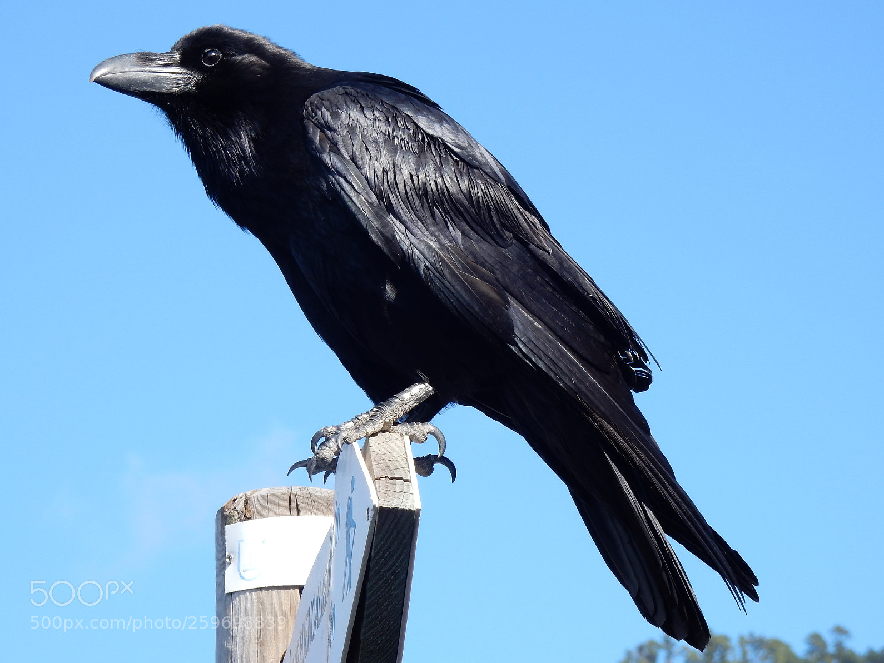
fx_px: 4214
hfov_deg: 12.0
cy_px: 333
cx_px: 440
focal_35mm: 165
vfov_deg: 9.0
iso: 125
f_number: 6
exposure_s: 1/250
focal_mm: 29.2
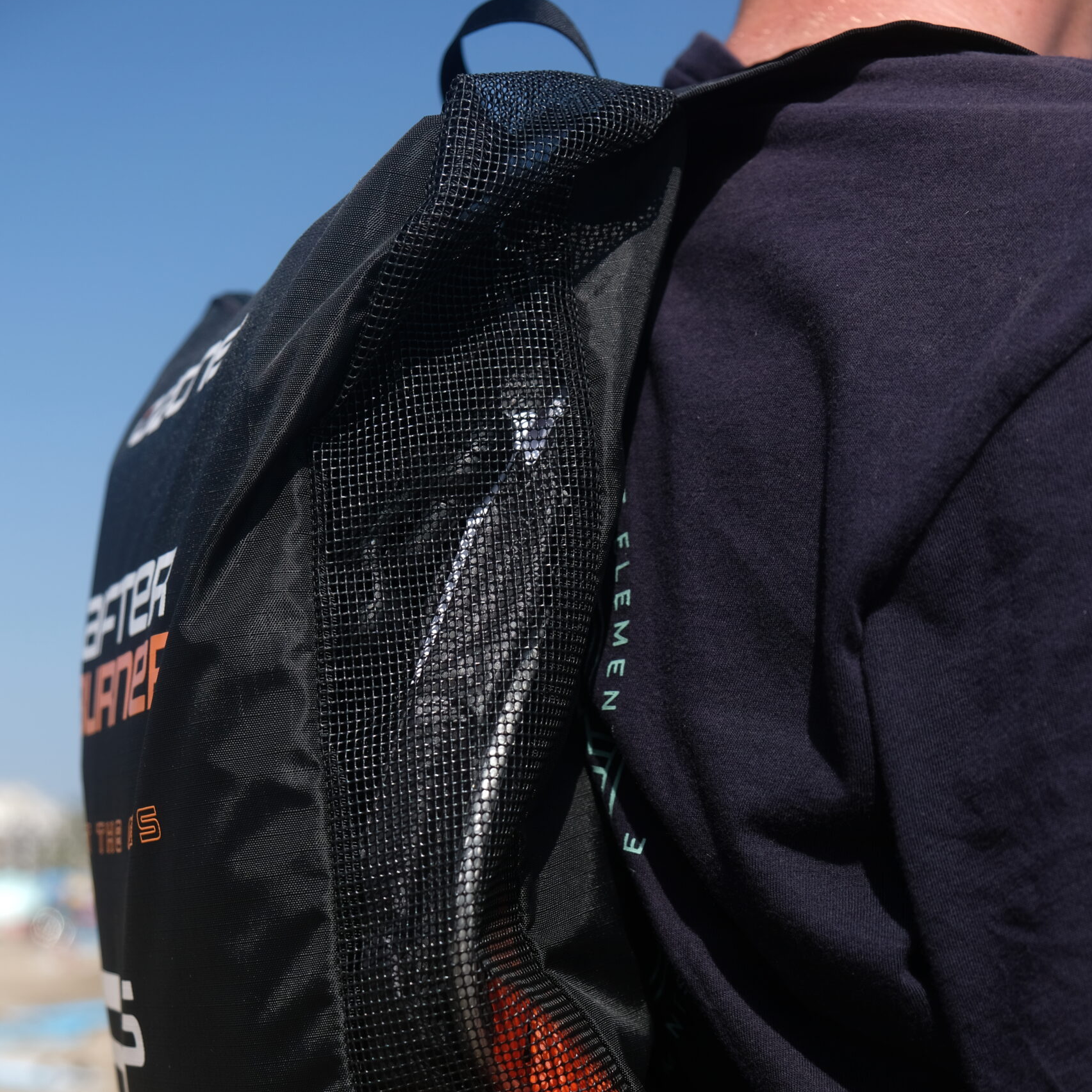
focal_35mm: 60
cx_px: 546
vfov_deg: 28.2
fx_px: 2141
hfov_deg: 28.6
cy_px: 811
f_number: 4
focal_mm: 31.5
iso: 100
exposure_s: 1/1000
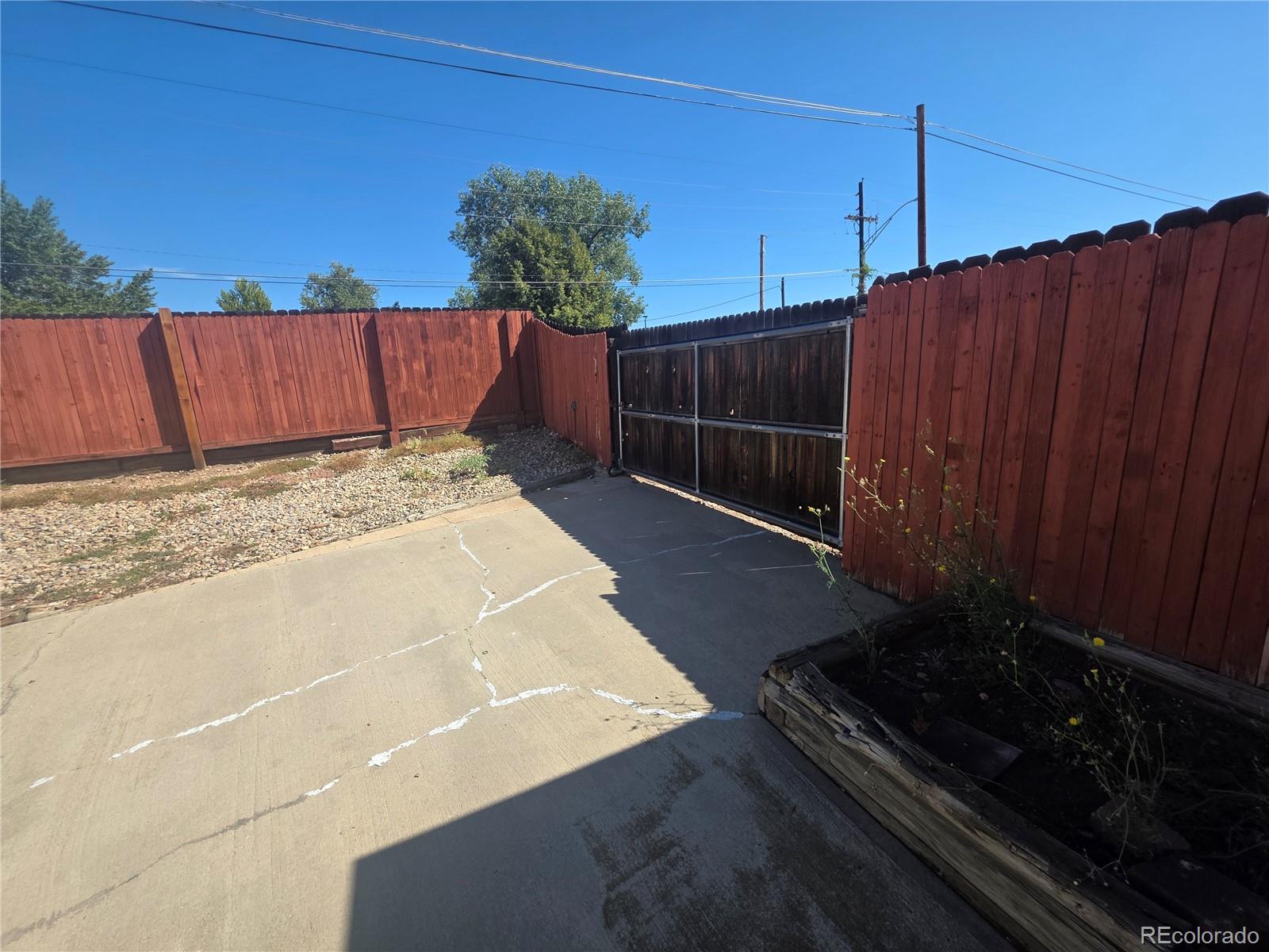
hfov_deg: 106.2
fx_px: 477
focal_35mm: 13
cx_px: 634
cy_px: 476
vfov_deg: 89.9
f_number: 1.9
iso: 40
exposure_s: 1/1361
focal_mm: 2.2
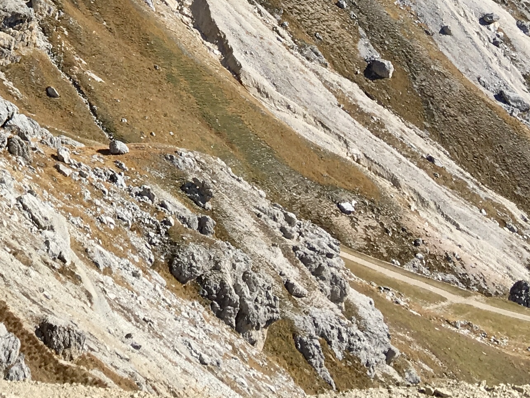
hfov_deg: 19.5
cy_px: -171
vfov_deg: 15.2
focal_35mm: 91
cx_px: -198
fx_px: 1393
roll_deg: +0.8
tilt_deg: -2.9
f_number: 2.2
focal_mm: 4.15
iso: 25
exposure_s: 1/1202
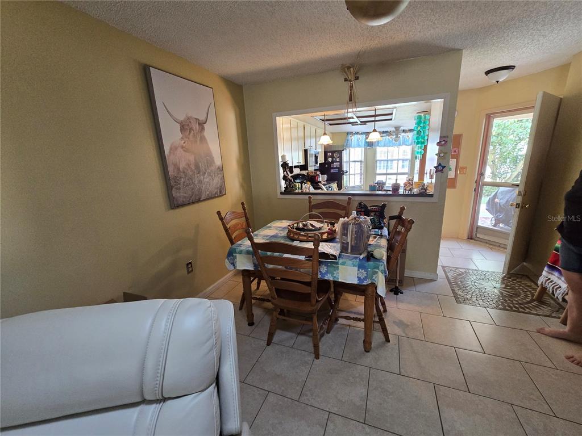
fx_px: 219
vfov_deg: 89.9
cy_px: 218
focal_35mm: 13
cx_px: 291
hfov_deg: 106.2
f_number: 2.2
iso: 400
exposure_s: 1/60
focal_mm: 2.2
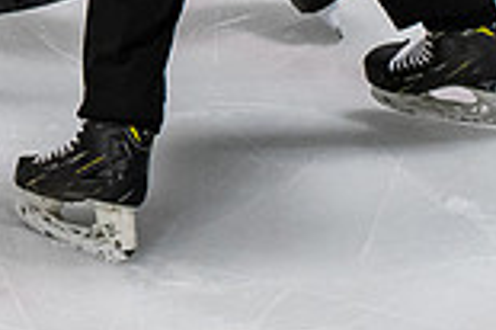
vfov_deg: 3.2
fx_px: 5863
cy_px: -266
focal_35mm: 426
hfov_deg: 4.8
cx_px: -181
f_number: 3.5
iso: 1600
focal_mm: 70
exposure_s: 1/800
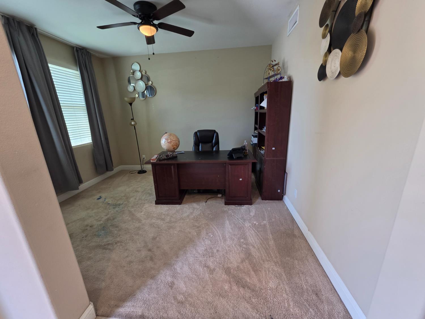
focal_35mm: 13
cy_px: 160
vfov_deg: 89.9
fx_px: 160
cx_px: 212
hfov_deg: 106.2
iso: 160
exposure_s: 1/120
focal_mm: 2.2
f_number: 1.9
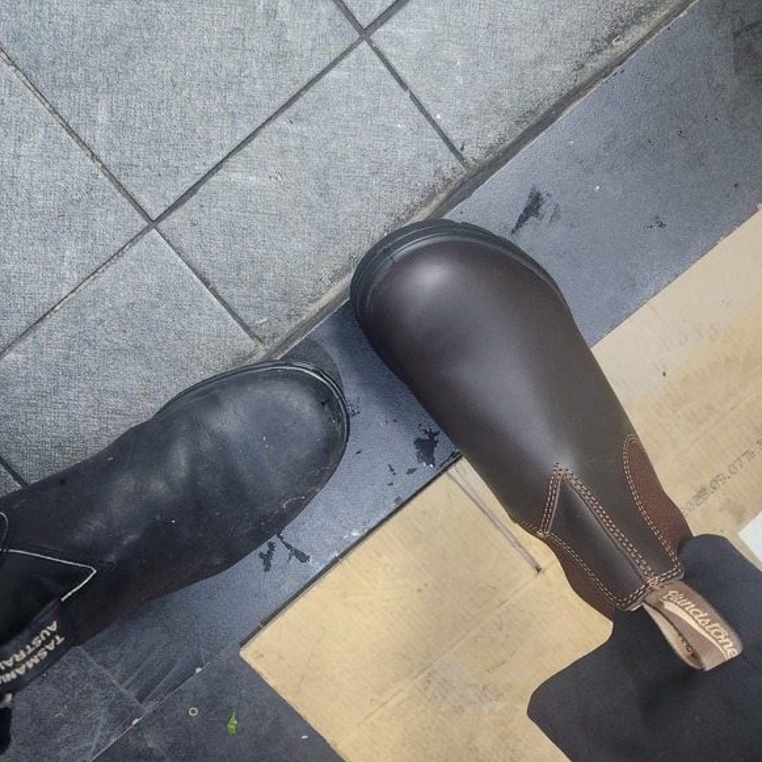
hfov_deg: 57.2
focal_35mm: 28
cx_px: 342
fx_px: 697
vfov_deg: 57.3
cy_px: 374
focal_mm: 5.4
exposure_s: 1/120
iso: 640
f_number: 1.8
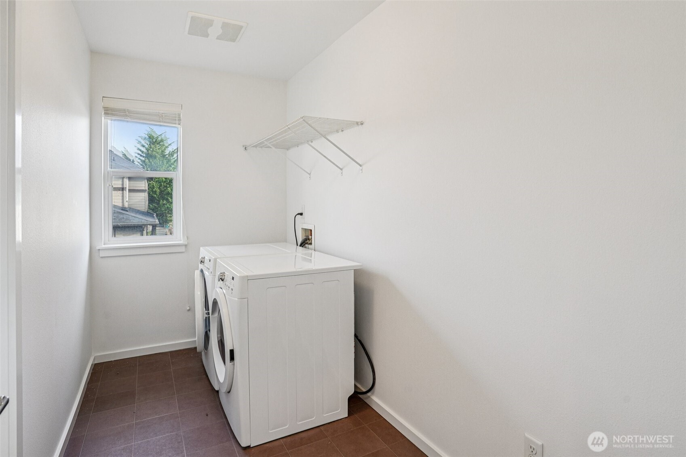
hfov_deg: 93.3
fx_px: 324
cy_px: 228
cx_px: 343
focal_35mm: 17
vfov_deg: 70.4
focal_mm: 17
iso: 400
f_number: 8
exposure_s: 1/15
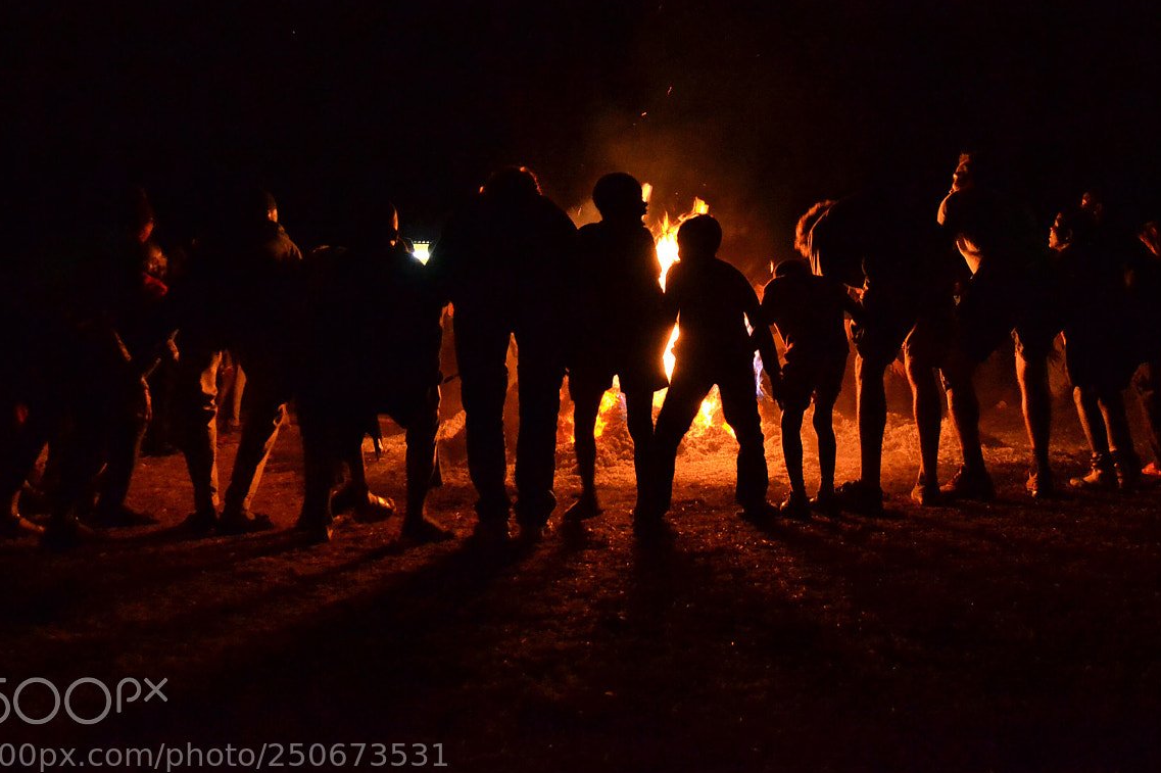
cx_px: 731
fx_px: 1225
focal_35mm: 38
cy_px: 291
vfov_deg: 34.8
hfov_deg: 50.2
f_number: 3.5
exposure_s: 1/50
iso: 3200
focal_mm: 18
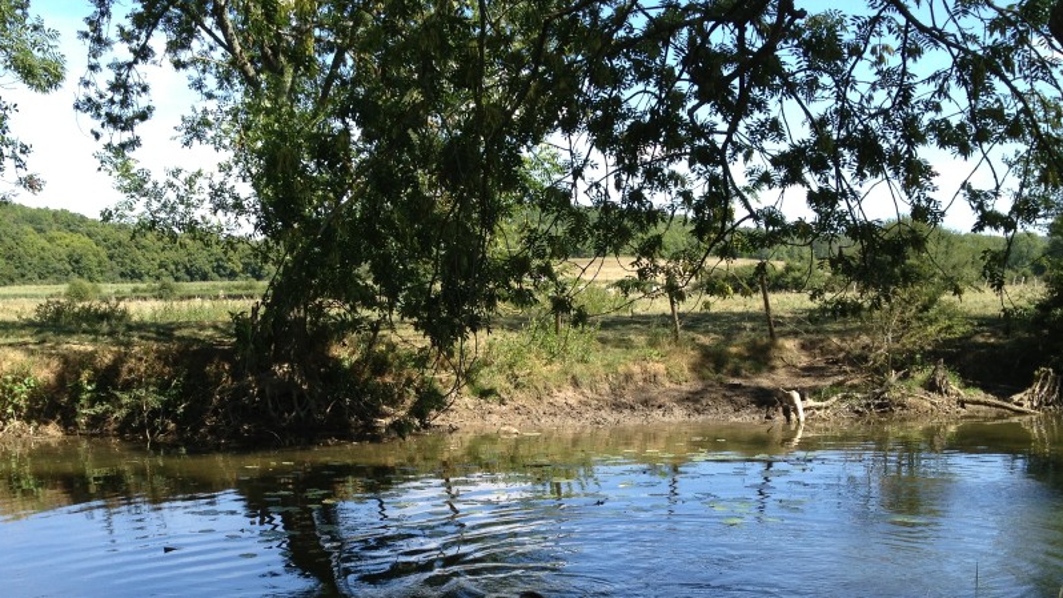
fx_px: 1438
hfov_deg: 40.4
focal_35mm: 51
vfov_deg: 23.0
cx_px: 440
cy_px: 510
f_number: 2.4
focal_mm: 4.28
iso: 50
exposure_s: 1/606
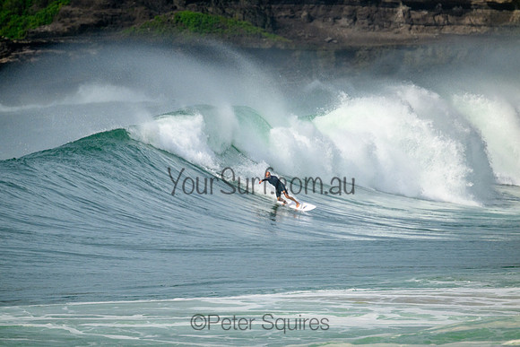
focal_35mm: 800
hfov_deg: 2.6
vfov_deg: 1.7
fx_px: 11558
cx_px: 260
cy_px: 174
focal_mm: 800
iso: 800
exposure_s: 1/2500
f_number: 11
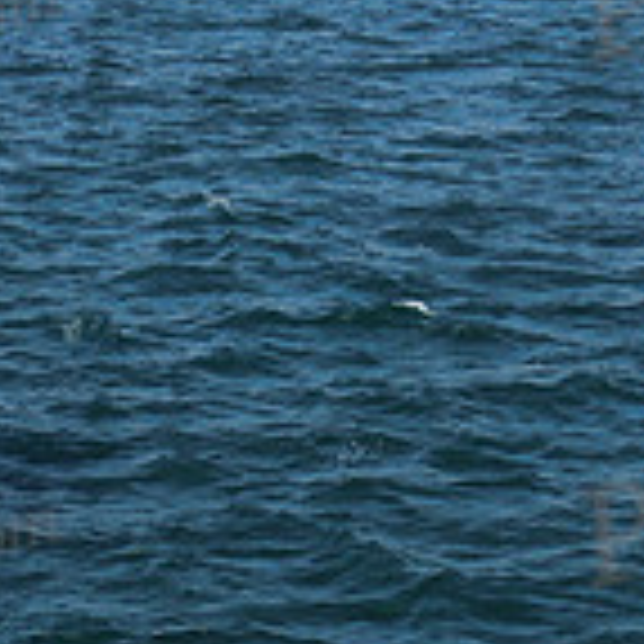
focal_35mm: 172
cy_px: 263
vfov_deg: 10.2
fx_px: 3620
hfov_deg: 10.2
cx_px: 324
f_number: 3.8
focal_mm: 8.6
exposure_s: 1/1000
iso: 100
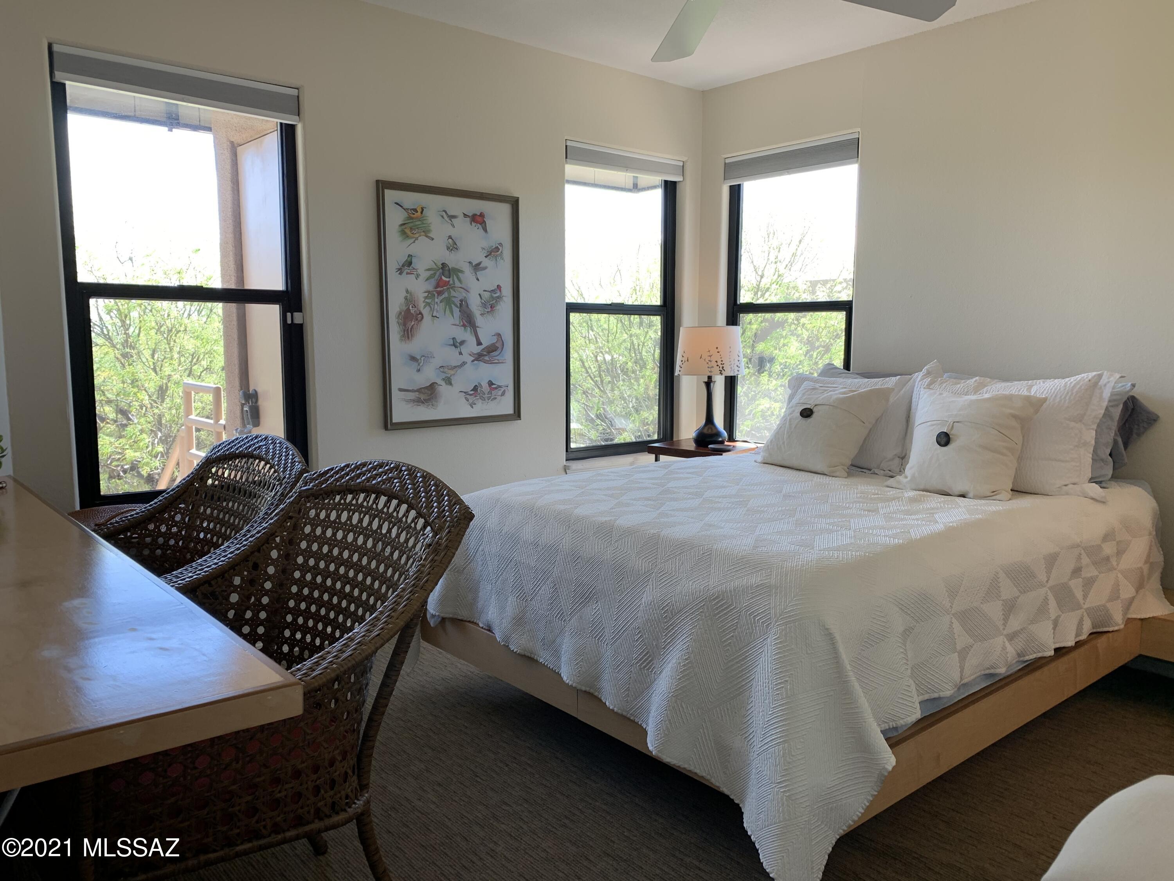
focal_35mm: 26
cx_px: 587
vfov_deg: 53.1
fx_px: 882
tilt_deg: -6.3
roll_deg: -0.7
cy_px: 440
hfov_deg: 67.3
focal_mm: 4.25
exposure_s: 1/120
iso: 50
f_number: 1.8
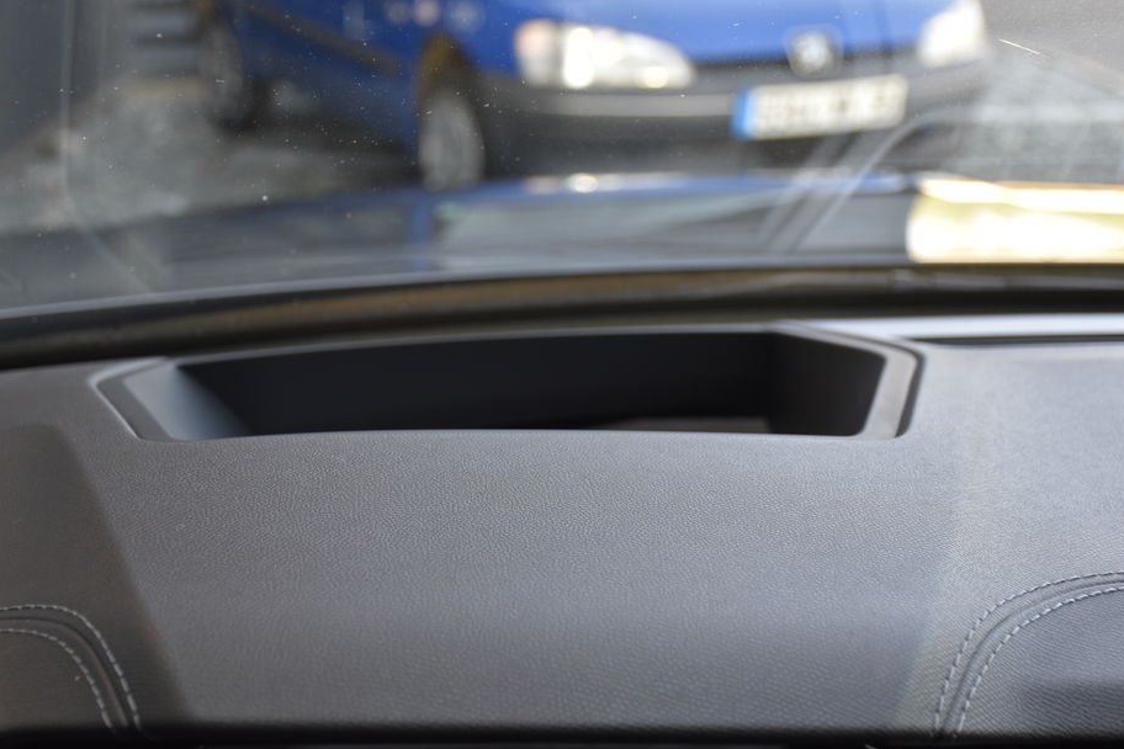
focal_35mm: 58
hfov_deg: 34.7
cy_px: 360
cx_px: 574
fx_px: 1797
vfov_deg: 23.6
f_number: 5
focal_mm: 35
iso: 400
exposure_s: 1/100
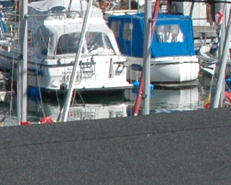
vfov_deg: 4.2
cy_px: 236
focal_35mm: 368
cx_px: -458
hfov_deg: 5.0
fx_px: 2511
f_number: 9.5
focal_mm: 35
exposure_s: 1/350
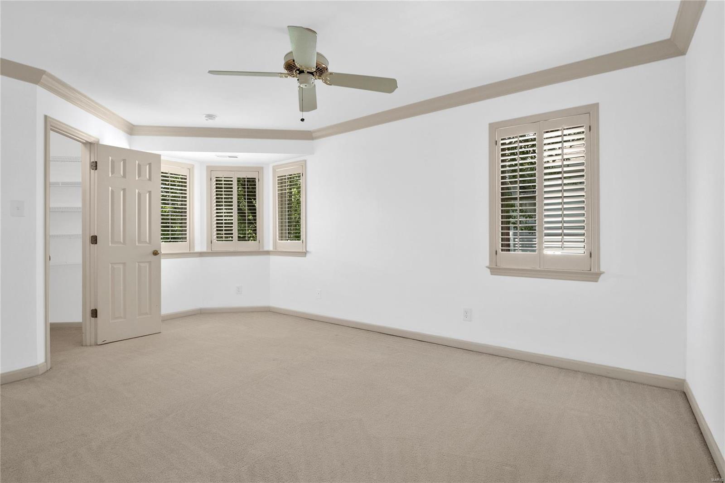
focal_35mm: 16
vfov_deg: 73.7
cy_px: 242
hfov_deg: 96.7
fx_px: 322
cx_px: 362
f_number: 8
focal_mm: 8
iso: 400
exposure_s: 1/5
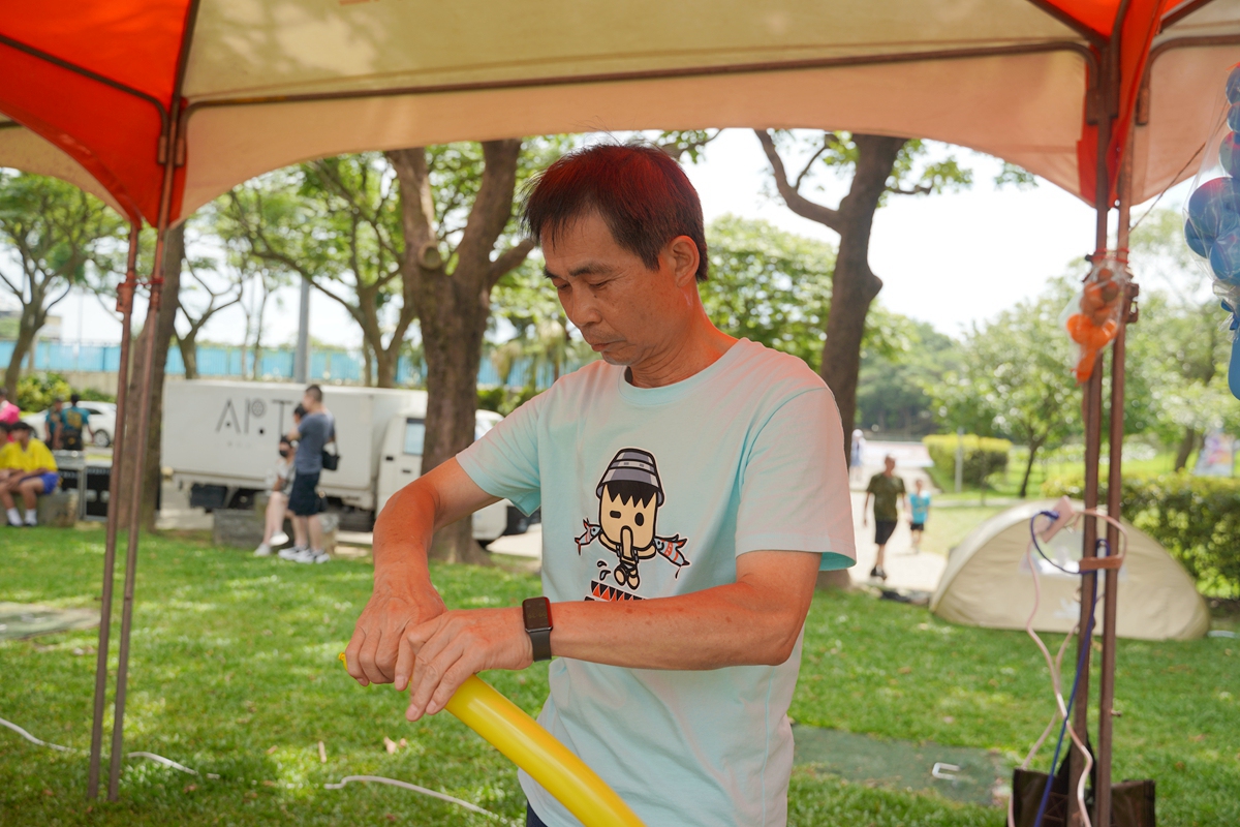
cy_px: 414
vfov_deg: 41.1
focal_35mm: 32
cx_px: 620
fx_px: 1102
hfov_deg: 58.7
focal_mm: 32
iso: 100
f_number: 4
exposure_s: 1/200
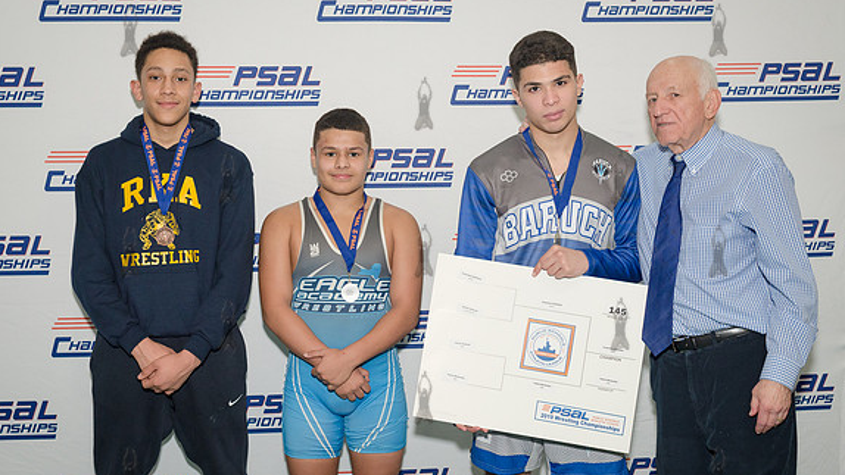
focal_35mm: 48
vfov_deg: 24.9
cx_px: 376
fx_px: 1076
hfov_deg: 42.8
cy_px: 241
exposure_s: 1/250
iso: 1600
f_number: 5
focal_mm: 35
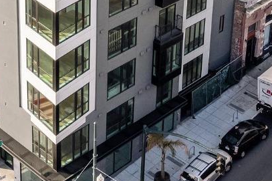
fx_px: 612
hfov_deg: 24.8
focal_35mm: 81
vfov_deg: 15.1
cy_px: -118
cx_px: 66
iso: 200
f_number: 2.8
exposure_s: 1/320
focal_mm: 8.38
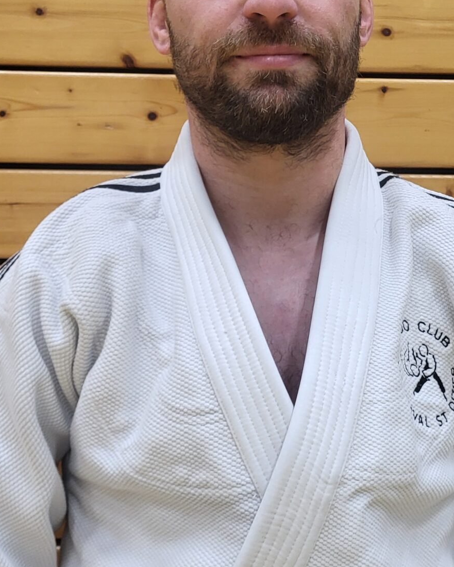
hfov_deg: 25.8
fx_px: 991
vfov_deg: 31.9
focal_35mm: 59
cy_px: 309
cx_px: 274
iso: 160
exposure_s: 1/100
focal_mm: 5.4
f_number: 1.8
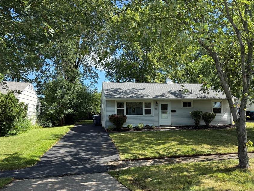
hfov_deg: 61.2
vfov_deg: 48.2
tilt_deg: +1.2
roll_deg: +0.9
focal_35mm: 29
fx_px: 213
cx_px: 150
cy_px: 107
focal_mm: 6.76
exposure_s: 1/2370
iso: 100
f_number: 1.78
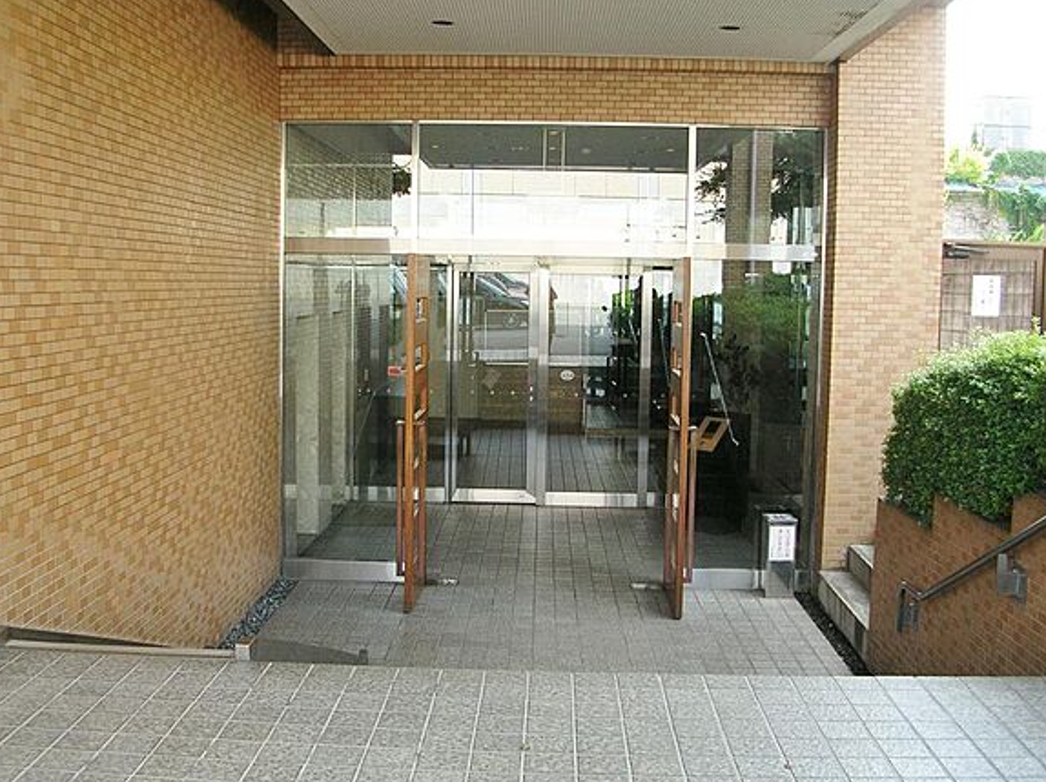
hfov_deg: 47.9
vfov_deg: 36.7
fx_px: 1177
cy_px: 397
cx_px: 503
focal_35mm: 39
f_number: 2.8
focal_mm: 5.8
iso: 50
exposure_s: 1/92.8
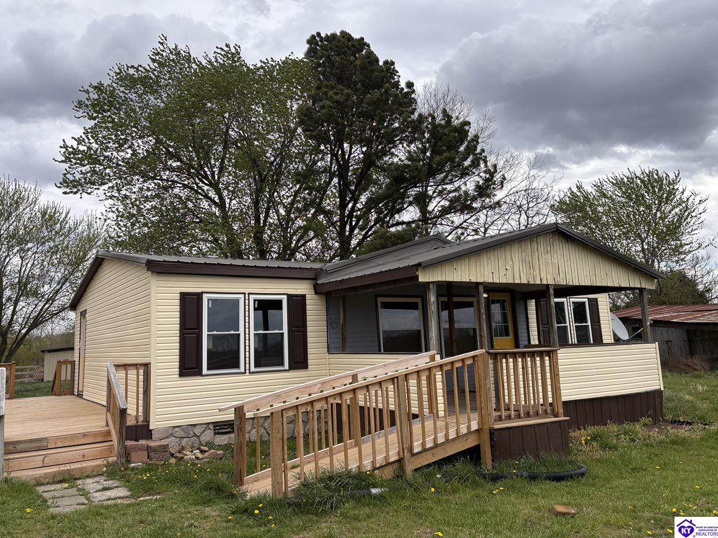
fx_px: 581
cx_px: 336
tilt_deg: +6.4
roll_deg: +1.5
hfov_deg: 63.4
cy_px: 251
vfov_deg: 49.7
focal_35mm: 28
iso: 50
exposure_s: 1/2778
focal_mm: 5.96
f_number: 1.6
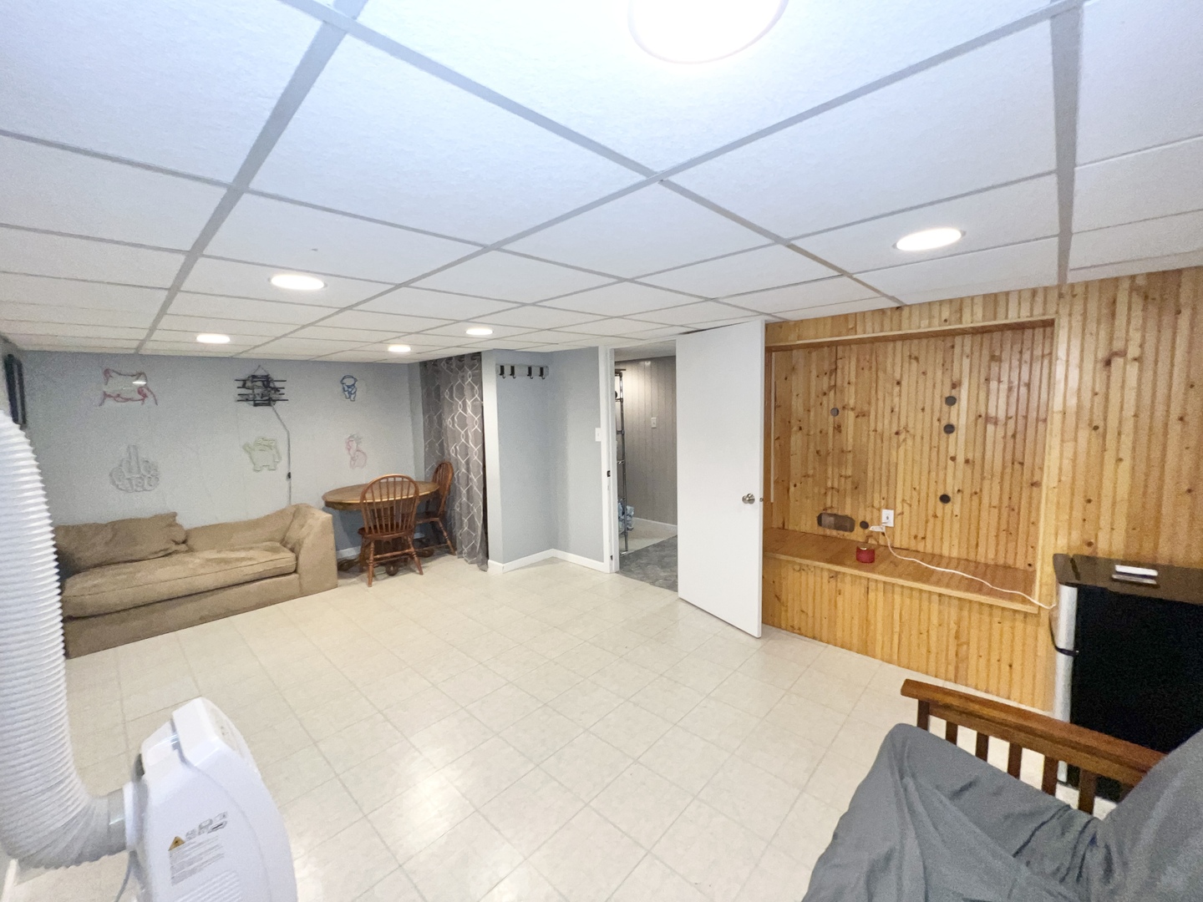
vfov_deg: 89.9
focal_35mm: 13
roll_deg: +1.1
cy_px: 451
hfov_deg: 106.2
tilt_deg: -5.2
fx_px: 452
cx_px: 602
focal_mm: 1.57
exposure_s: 1/60
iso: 200
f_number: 1.8
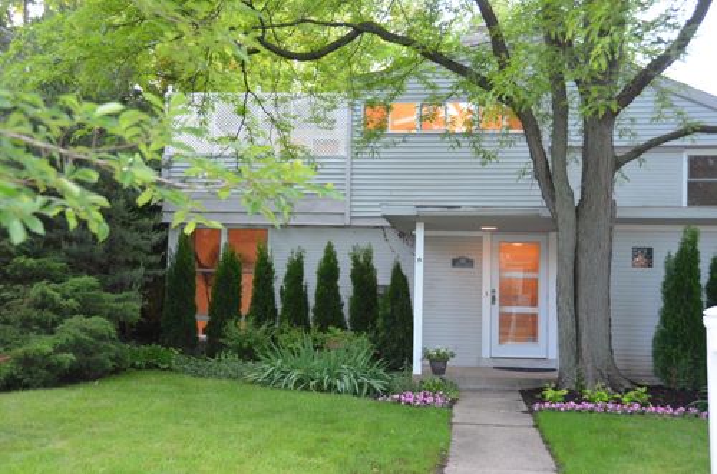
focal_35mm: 44
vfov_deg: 30.7
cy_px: 237
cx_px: 358
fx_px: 864
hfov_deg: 45.0
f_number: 4
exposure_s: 1/60
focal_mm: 29
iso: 1250
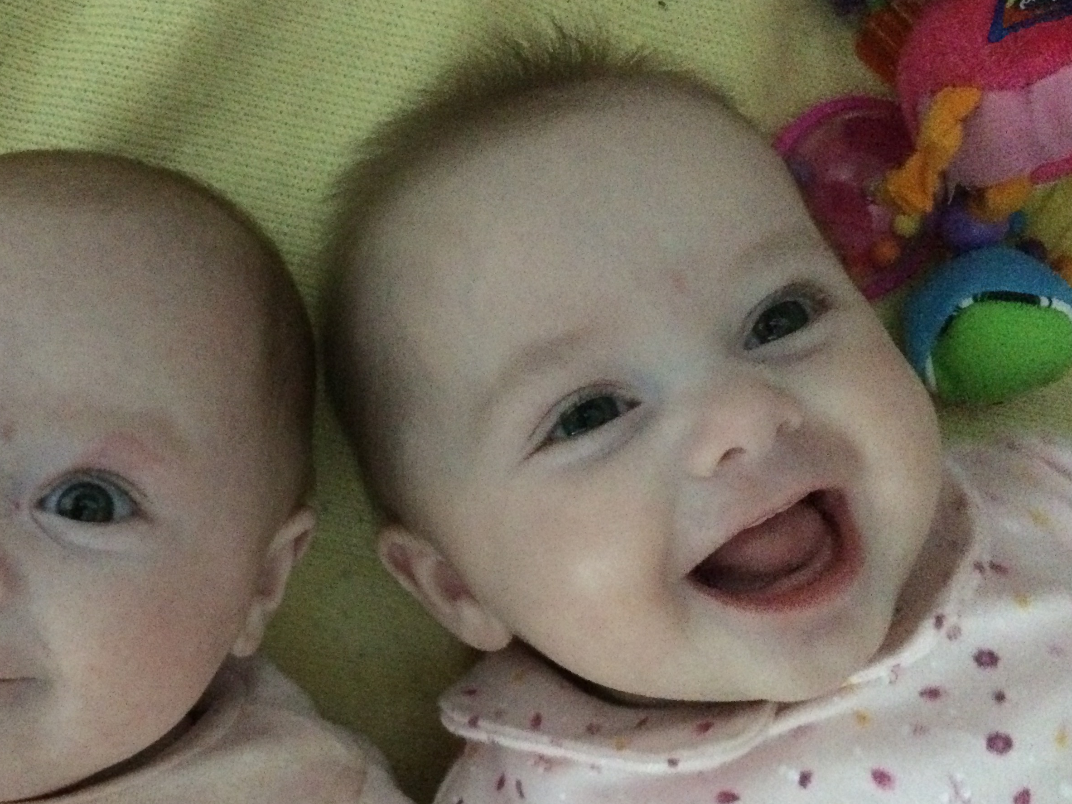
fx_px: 1239
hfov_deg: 46.2
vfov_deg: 35.8
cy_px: 480
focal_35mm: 40
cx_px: 372
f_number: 2.2
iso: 1250
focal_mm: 4.15
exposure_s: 1/17
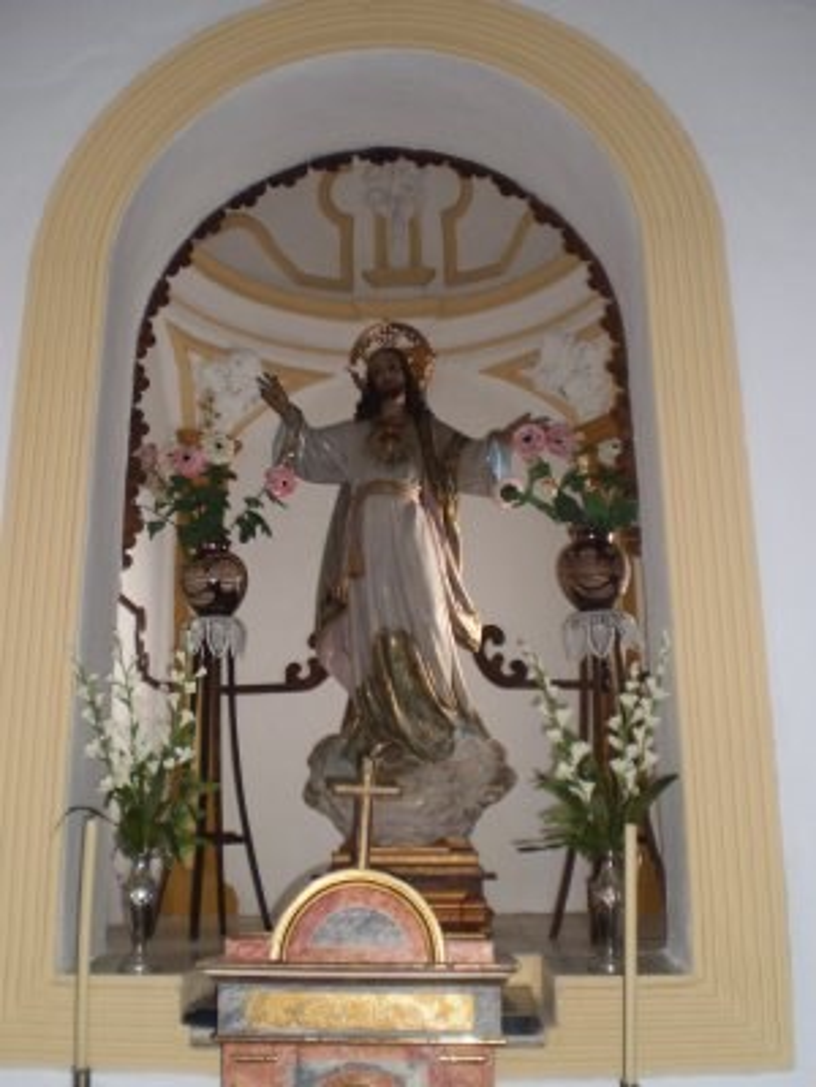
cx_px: 408
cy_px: 544
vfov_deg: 51.4
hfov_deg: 39.7
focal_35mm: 36
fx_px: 1131
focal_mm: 6.3
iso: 125
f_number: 3.1
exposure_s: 1/30
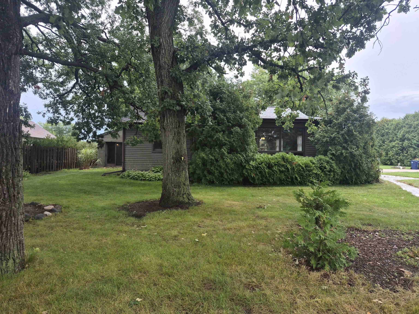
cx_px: 210
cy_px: 157
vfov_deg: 58.9
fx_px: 278
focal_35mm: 23
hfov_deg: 73.9
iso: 80
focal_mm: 5.4
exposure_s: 1/3152
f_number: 1.8
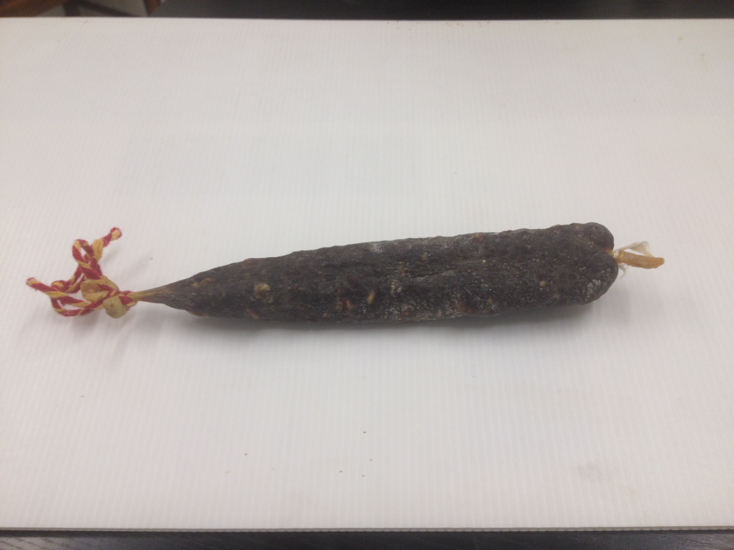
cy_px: 275
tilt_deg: -45.3
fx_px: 742
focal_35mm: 35
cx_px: 367
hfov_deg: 52.6
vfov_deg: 40.7
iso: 50
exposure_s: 1/40
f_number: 2.4
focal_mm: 4.28
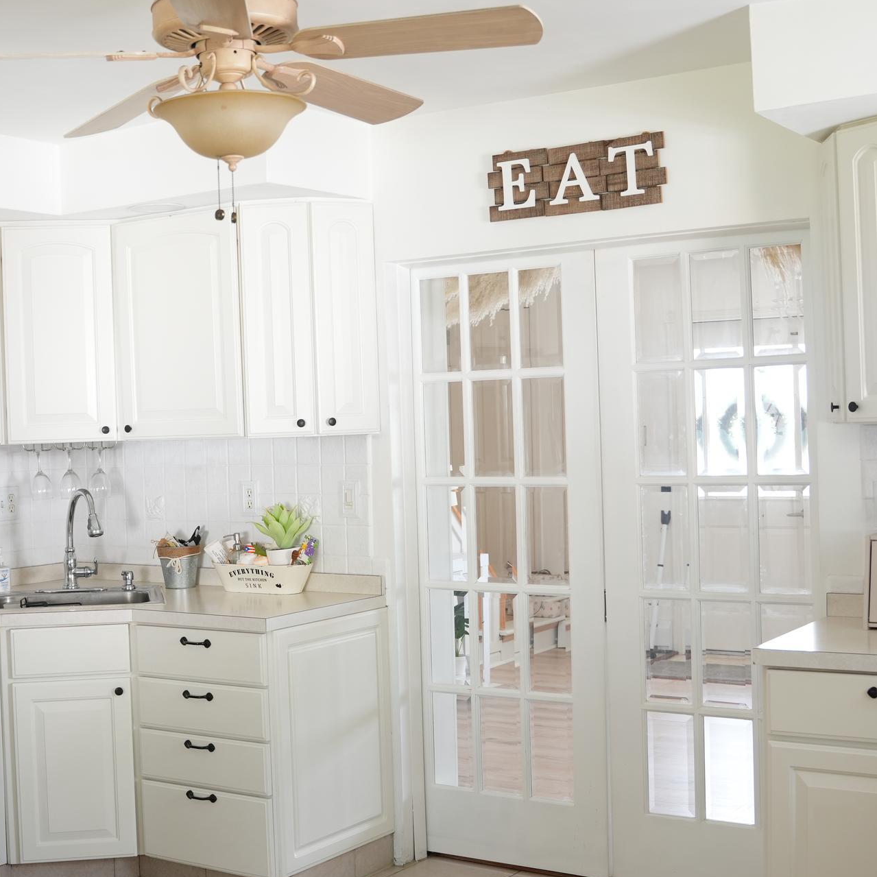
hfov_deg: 34.4
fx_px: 1405
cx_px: 310
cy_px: 453
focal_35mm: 49
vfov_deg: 34.7
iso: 250
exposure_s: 1/40
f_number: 2.8
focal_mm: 24
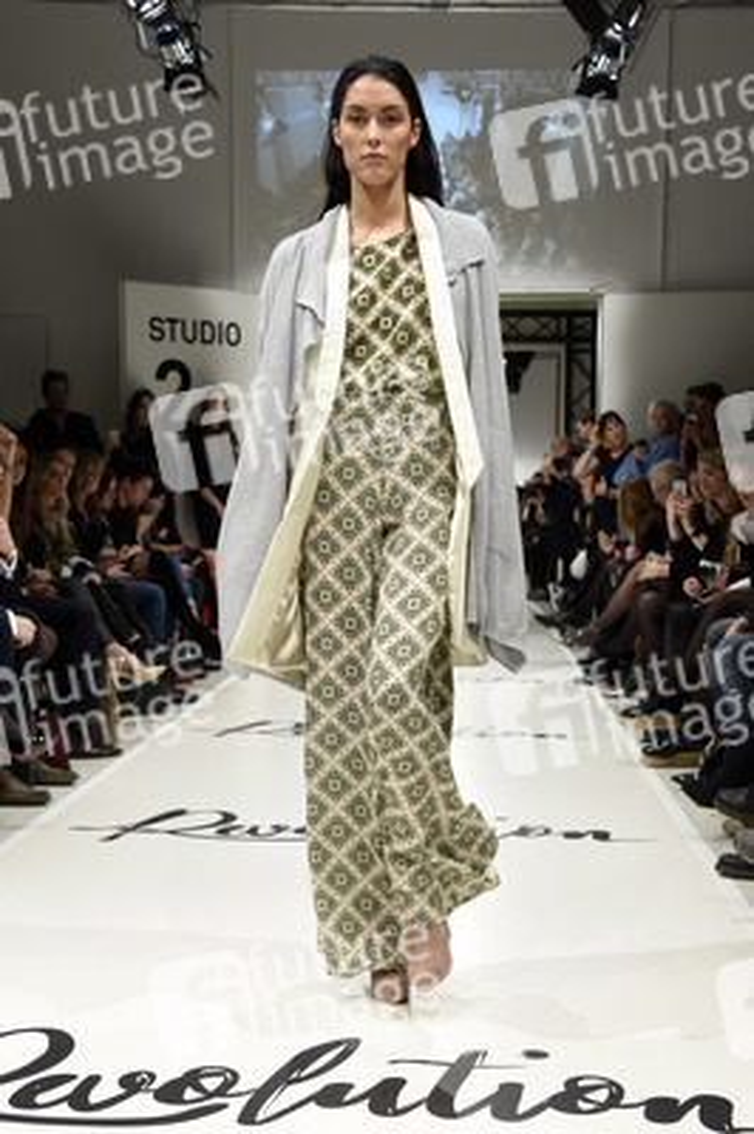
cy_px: 567
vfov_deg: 36.3
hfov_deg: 24.6
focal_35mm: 55
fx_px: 1731
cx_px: 377
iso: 2000
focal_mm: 55
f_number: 5.6
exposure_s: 1/320
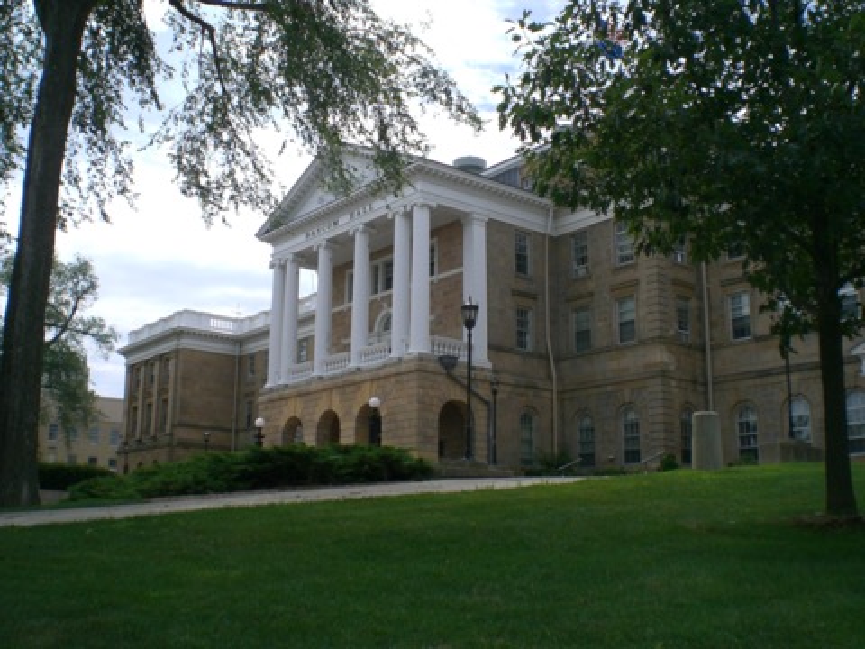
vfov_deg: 37.7
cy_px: 324
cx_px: 432
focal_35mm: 38
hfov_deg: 49.0
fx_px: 950
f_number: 4.4
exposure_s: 1/500
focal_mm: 6.3
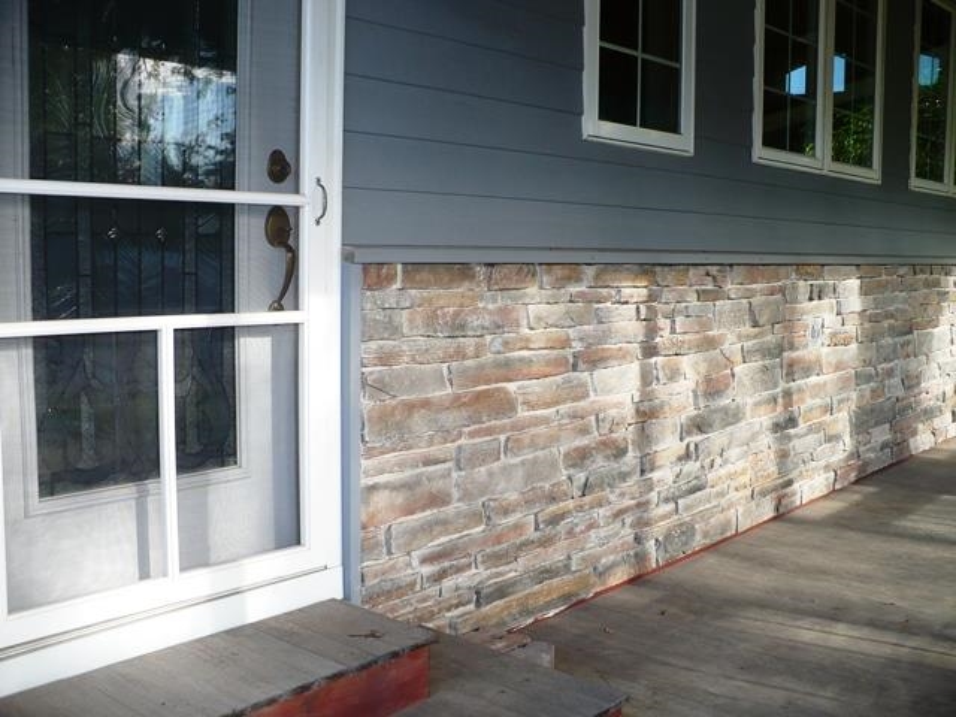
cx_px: 478
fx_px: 1022
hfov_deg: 50.1
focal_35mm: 37
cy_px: 358
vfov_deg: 38.7
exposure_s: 1/160
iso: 100
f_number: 2.8
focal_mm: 6.1
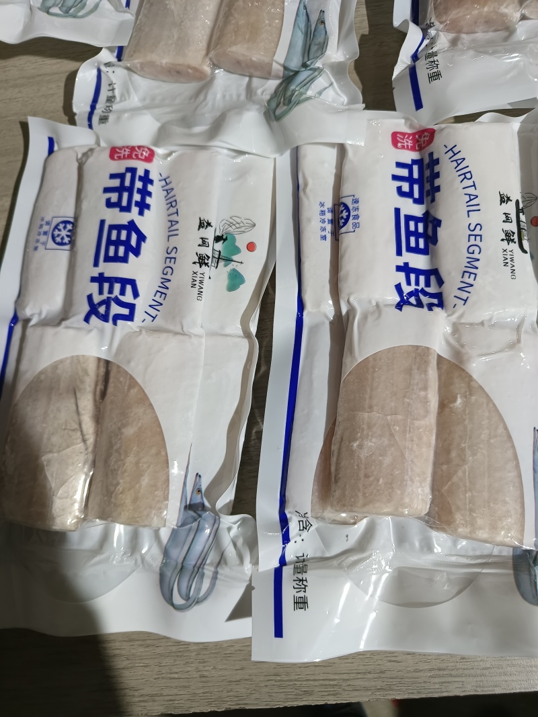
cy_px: 358
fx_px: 477
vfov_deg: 73.9
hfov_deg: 58.9
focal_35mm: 23
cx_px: 269
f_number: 1.88
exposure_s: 1/33.3
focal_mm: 5.59
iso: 1638
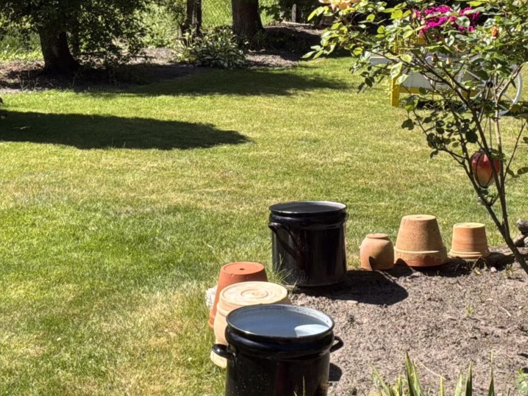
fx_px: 1281
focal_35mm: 84
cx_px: 304
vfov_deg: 17.5
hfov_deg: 23.3
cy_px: 111
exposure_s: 1/898
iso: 25
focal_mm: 3
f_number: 1.8
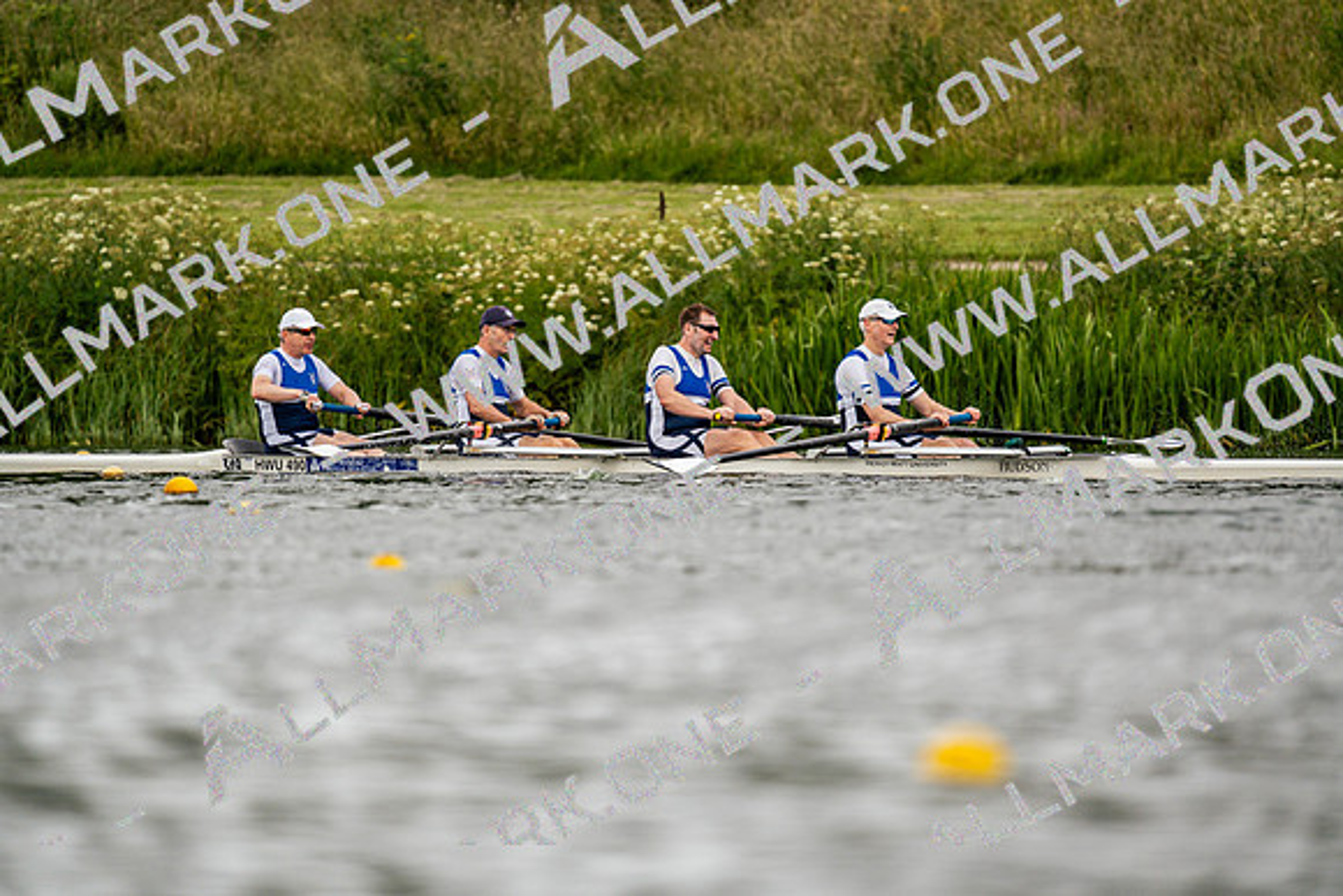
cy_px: 448
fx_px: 22388
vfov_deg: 2.3
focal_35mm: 600
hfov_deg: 3.4
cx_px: 672
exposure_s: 1/2000
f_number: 6.3
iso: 400
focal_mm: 600
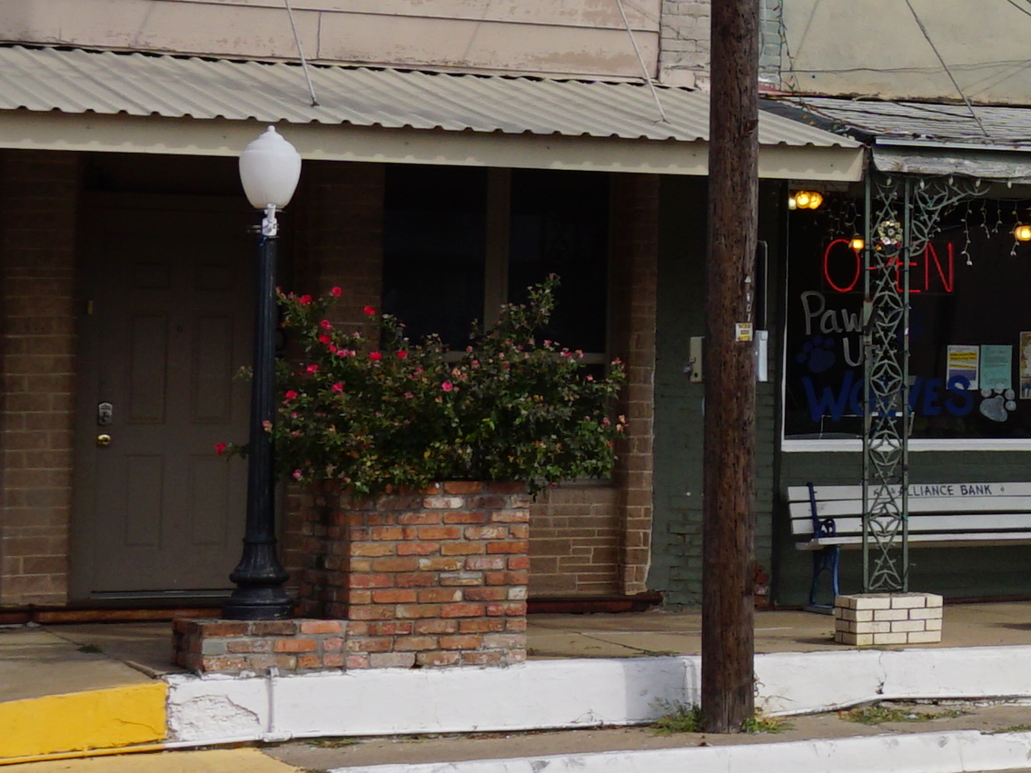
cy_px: 138
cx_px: 1768
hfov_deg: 14.5
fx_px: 3633
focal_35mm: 122
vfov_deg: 12.1
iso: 100
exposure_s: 1/125
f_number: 11
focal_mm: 16
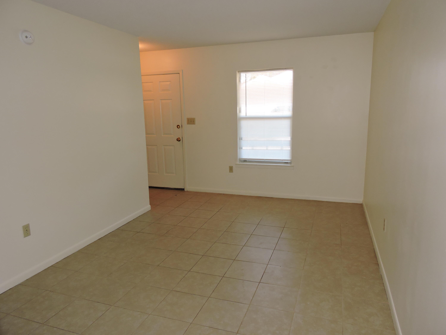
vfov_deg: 56.8
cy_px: 168
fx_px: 309
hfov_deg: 71.6
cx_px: 223
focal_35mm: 24
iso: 200
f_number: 3.3
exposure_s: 1/30
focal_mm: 4.3
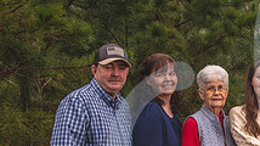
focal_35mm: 91
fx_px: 627
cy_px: 170
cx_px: 299
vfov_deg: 13.0
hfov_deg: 21.9
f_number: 5.6
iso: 200
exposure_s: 1/160
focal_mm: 32
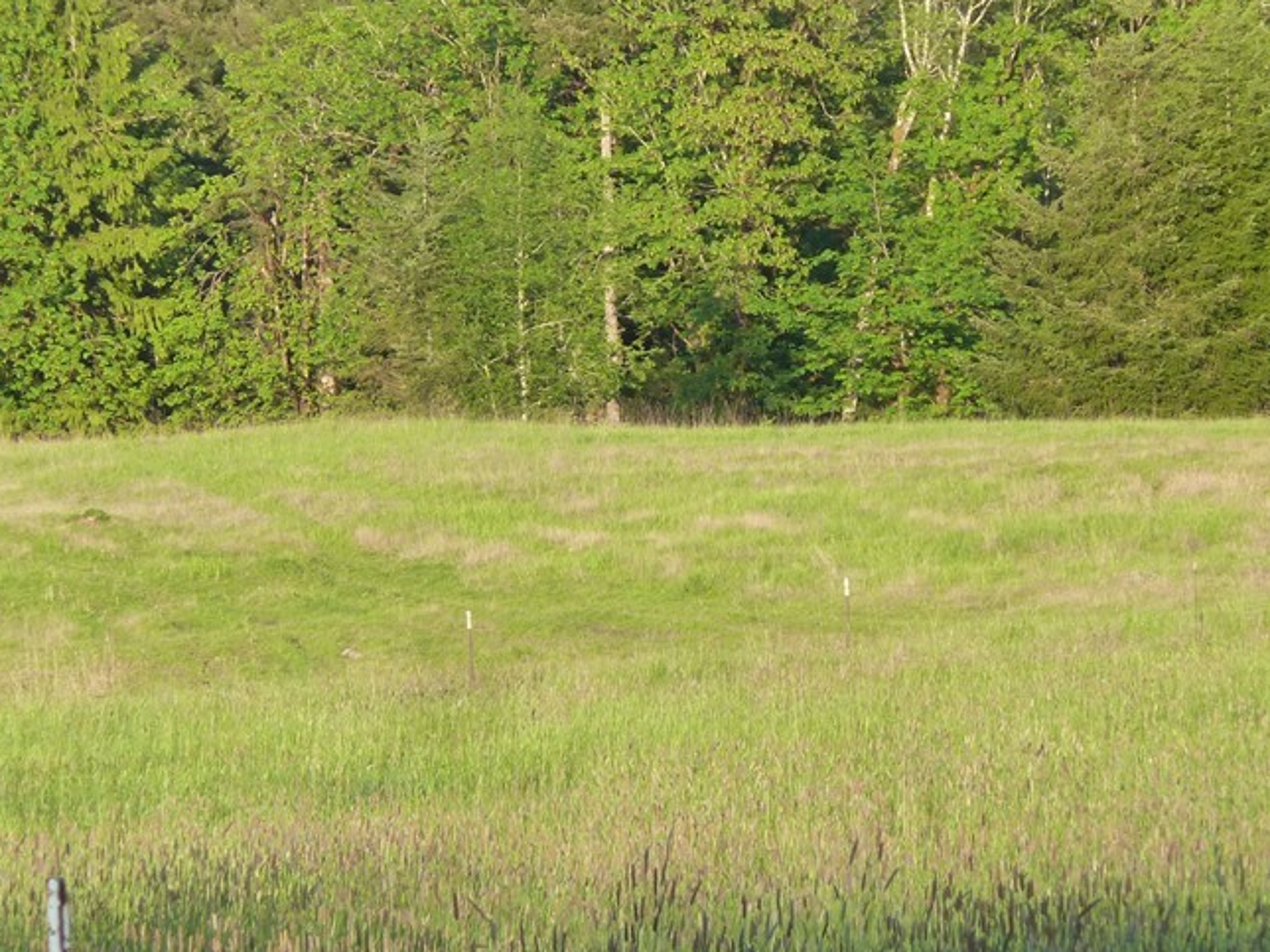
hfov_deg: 5.5
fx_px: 13134
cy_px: 418
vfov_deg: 4.2
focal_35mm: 358
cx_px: 761
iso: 125
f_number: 4.6
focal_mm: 37
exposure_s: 1/125
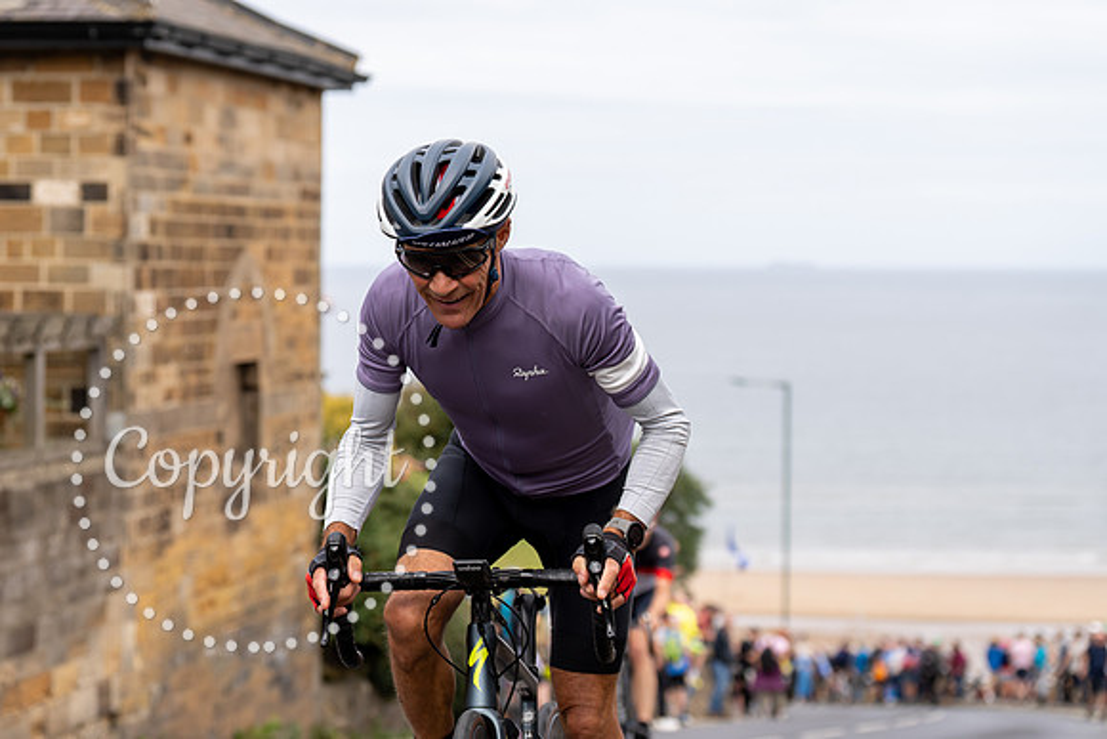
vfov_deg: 15.1
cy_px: 263
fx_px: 2773
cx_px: 503
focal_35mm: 90
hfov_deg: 22.6
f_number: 3.5
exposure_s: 1/640
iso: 100
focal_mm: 70
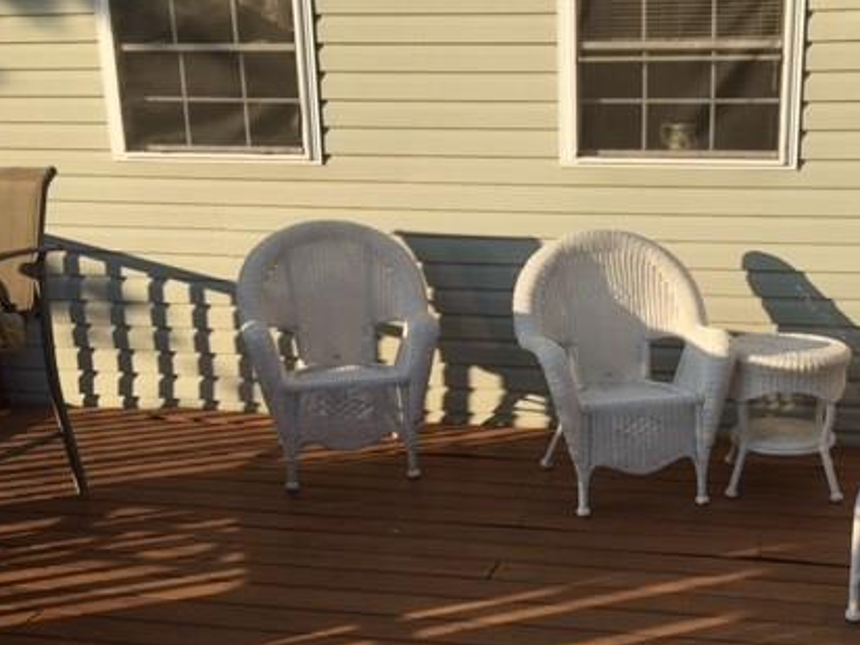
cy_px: 399
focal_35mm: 45
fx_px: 1118
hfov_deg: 41.2
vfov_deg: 32.1
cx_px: 612
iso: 25
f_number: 2.2
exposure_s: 1/1148
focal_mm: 4.15
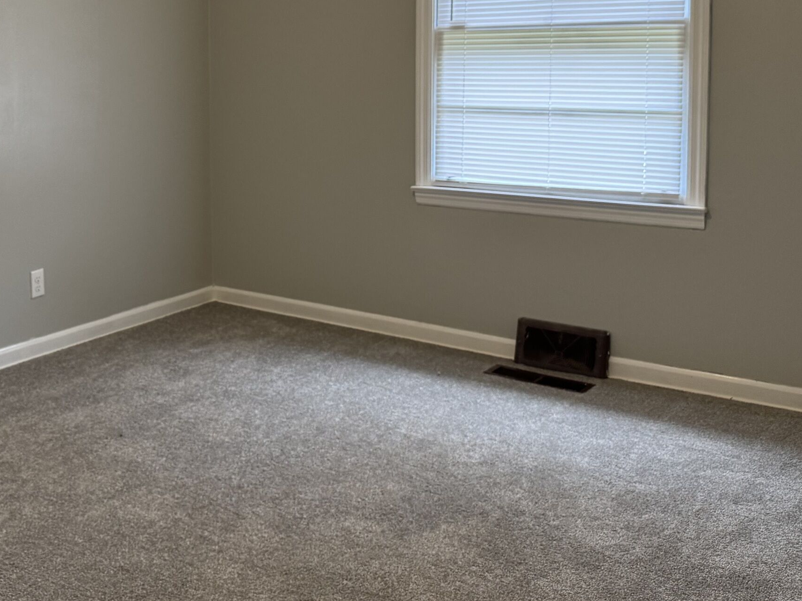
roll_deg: +0.5
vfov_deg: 32.7
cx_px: 229
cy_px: 125
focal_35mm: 43
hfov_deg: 42.9
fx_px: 996
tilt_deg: -4.5
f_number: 1.78
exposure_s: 1/60
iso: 250
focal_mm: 6.76
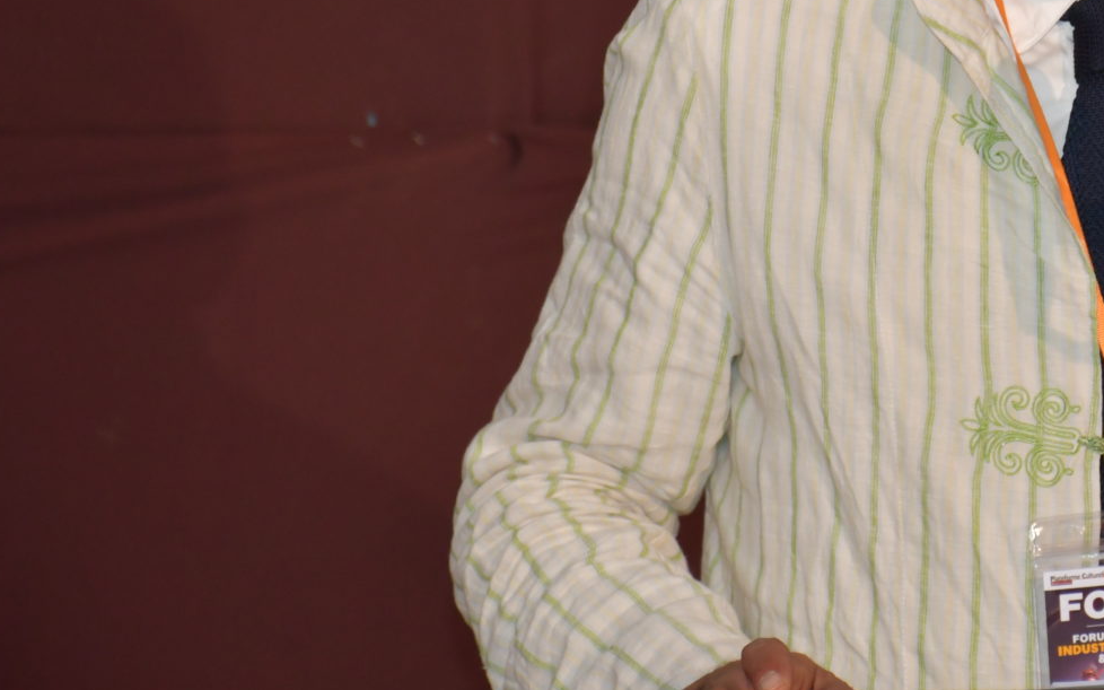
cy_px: -77
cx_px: 1088
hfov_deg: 7.7
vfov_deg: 4.8
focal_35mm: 271
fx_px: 8153
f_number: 5.3
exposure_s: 1/60
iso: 560
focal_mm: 85
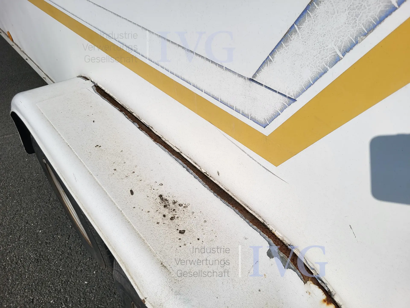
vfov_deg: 53.1
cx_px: 205
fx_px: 308
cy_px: 154
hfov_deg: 67.3
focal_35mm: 26
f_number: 1.8
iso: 40
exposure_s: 1/8504
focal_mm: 5.4
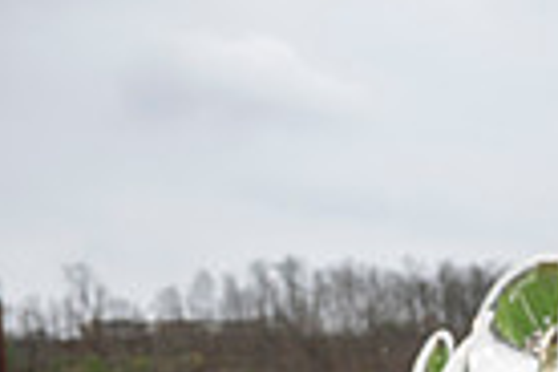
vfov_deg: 12.5
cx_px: 813
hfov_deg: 18.2
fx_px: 1565
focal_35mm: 101
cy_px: 645
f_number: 2.8
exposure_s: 1/500
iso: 160
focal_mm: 24
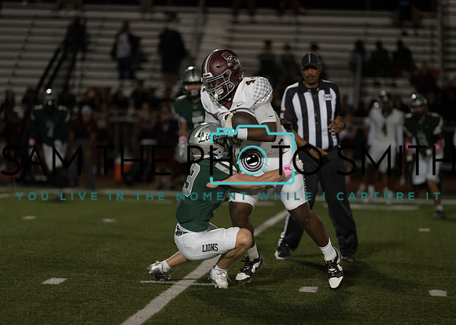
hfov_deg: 9.0
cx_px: 236
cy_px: 162
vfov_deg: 6.4
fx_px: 2896
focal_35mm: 224
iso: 1000
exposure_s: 1/1000
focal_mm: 200
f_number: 2.8
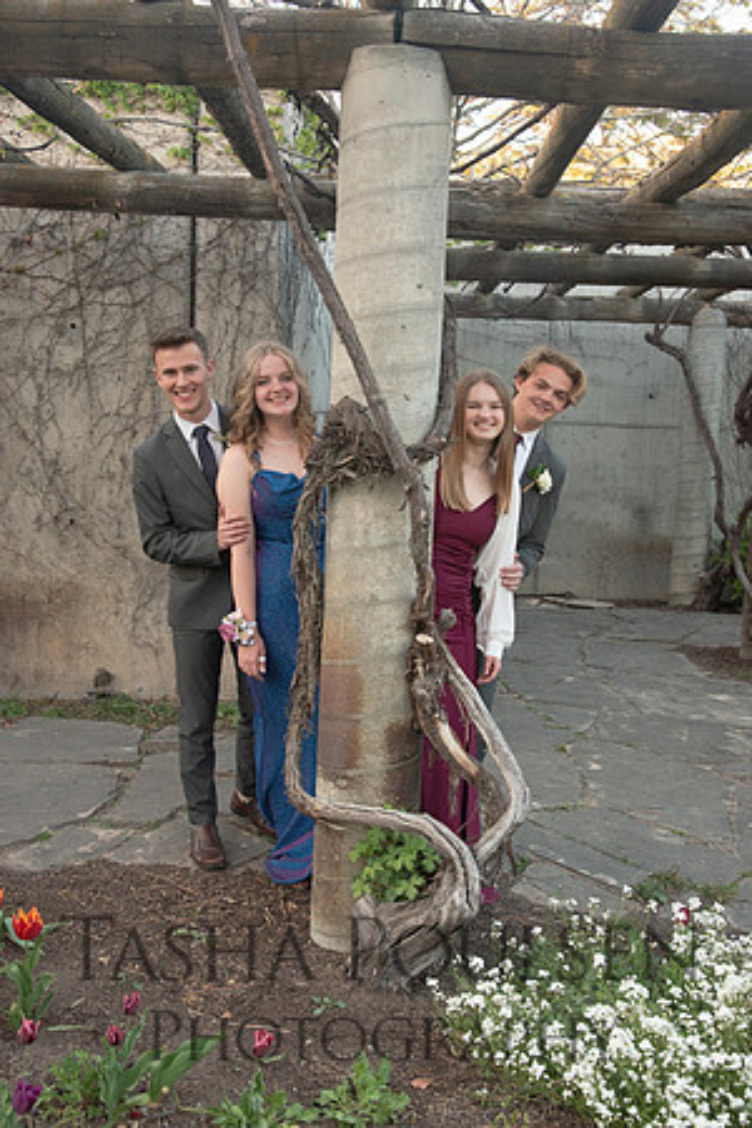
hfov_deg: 35.1
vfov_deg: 50.7
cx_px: 376
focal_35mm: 38
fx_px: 1191
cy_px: 564
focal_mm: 38
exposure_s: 1/125
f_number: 5.6
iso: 640
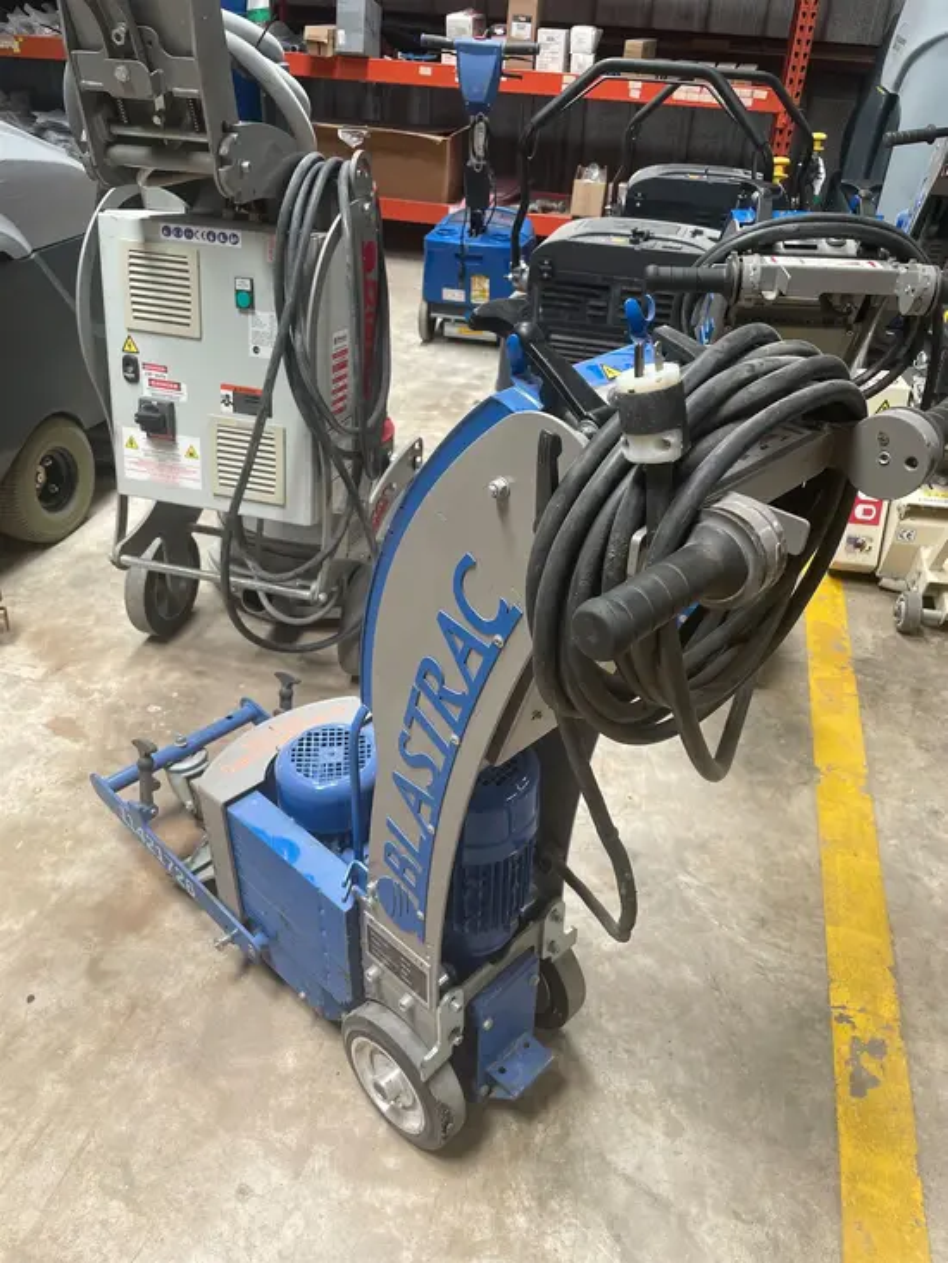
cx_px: 474
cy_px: 632
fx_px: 949
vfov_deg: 67.3
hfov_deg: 53.1
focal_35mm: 26
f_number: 1.6
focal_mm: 4.2
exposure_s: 1/121
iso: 32
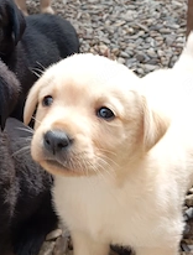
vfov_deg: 34.9
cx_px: 54
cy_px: 74
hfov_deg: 26.9
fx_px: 399
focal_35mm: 54
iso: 112
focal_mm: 4.22
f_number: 1.8
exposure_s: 1/111
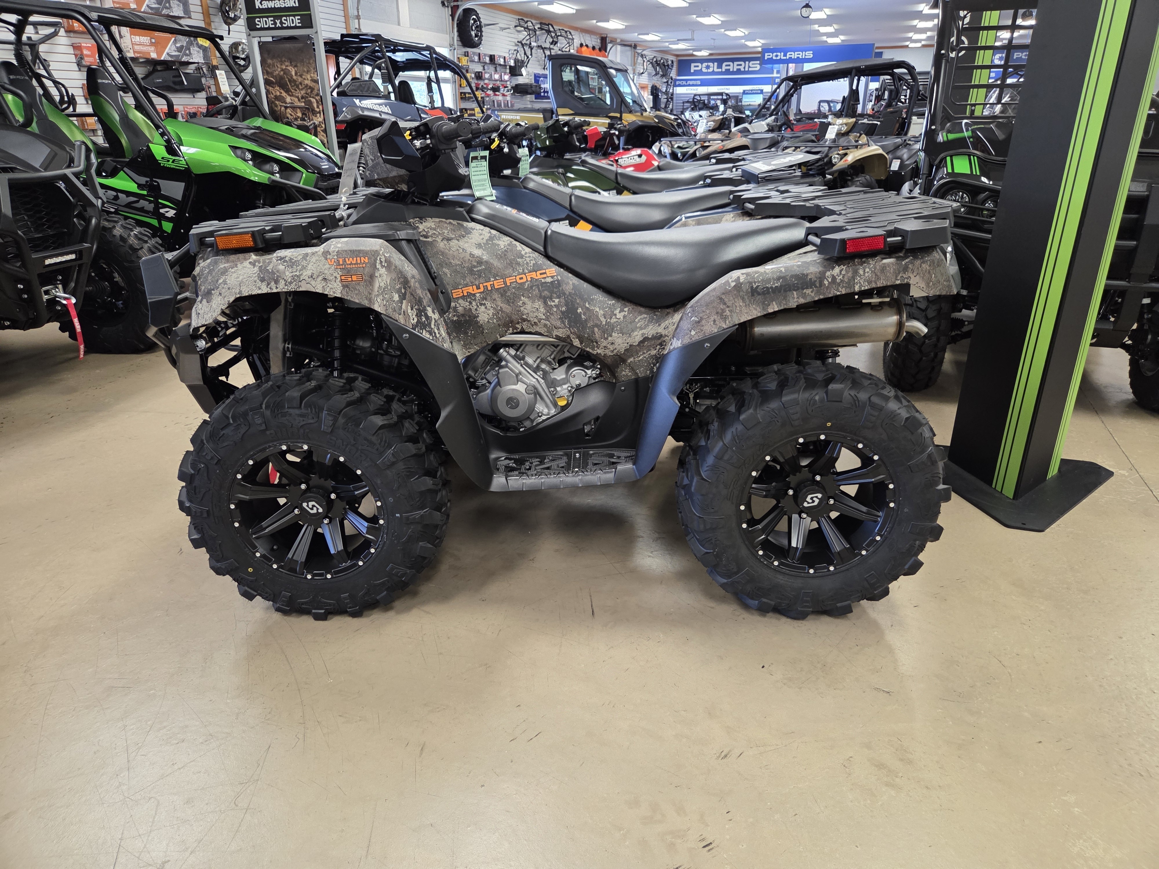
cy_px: 434
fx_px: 770
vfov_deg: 58.9
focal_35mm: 23
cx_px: 580
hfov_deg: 73.9
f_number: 1.8
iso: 500
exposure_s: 1/120
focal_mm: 5.4
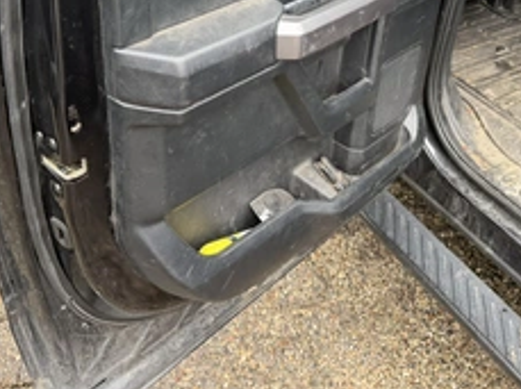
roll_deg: -4.7
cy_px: 64
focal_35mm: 42
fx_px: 631
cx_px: 257
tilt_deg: -23.9
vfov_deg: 33.0
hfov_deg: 44.9
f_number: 1.78
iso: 200
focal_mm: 6.76
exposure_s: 1/121
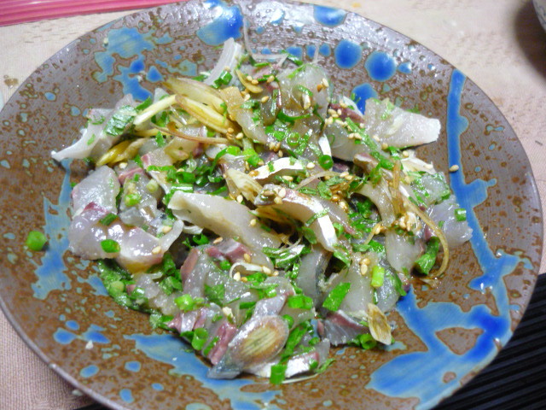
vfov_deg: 42.9
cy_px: 205
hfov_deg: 55.4
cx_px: 273
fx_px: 521
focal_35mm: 33
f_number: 2.8
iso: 400
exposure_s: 1/30
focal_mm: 5.5
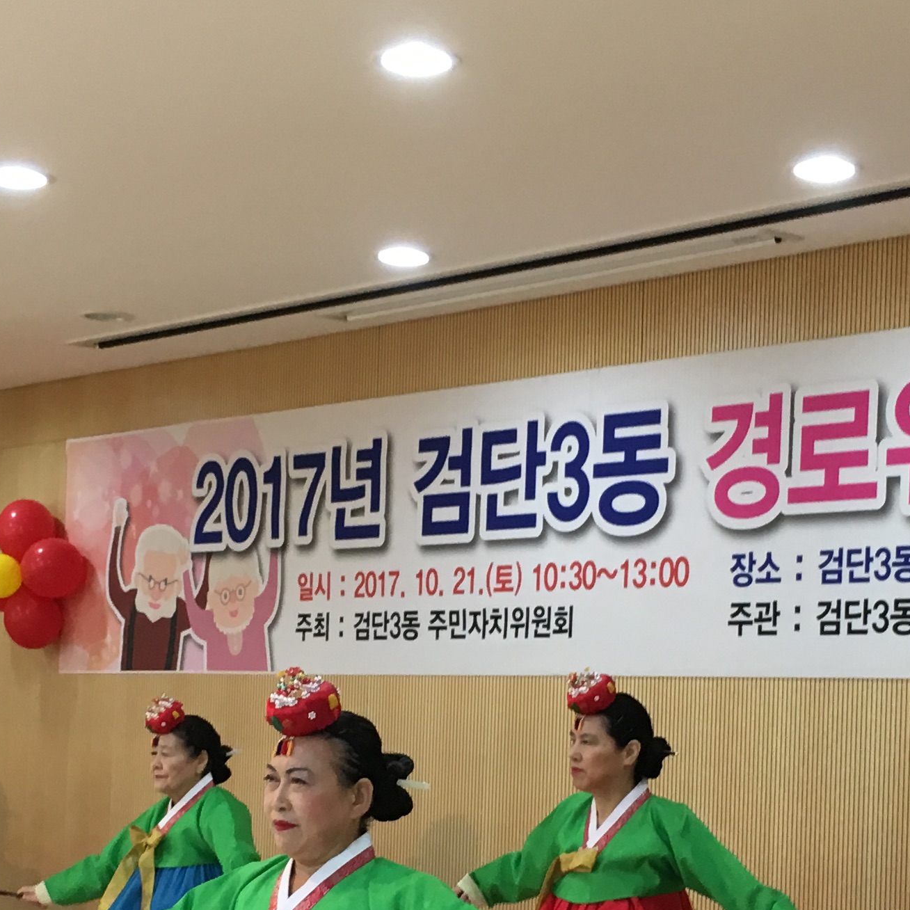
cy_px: 712
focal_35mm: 79
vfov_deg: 21.7
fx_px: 2350
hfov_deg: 21.9
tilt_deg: +0.8
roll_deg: -1.6
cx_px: 468
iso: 64
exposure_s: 1/30
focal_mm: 4.15
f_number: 2.2
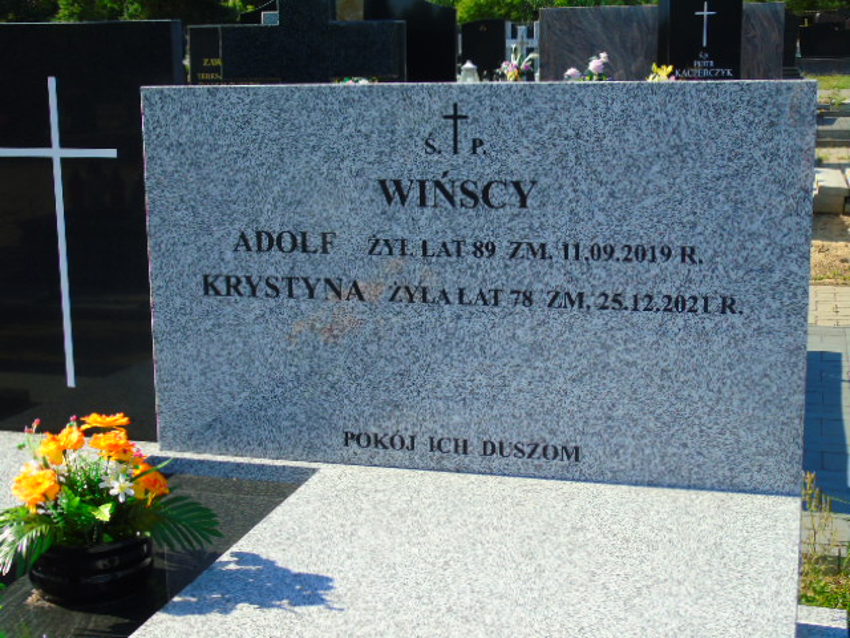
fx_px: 1326
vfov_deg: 27.0
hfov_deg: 35.5
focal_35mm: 54
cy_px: 319
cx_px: 425
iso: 80
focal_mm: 9.6
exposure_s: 1/320
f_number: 4.3
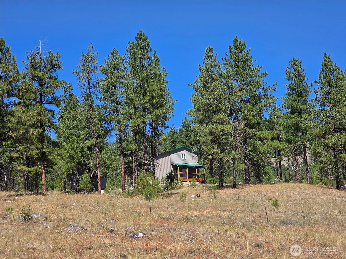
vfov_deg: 21.3
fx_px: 690
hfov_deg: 28.2
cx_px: 173
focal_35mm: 69
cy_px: 130
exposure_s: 1/1533
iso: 50
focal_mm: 7.9
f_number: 2.4
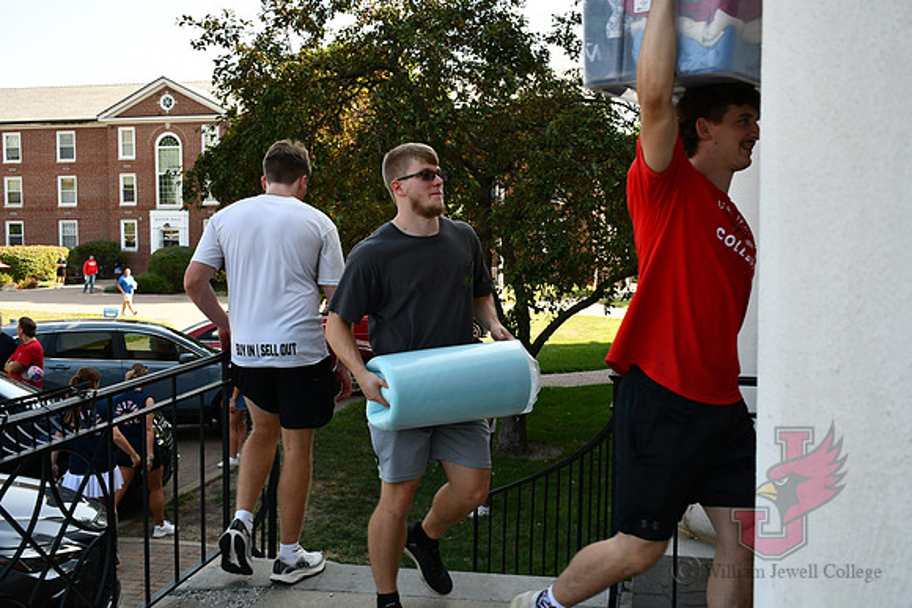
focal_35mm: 39
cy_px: 304
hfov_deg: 49.5
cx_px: 456
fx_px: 988
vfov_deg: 34.2
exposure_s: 1/250
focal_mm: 26
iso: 200
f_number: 5.6
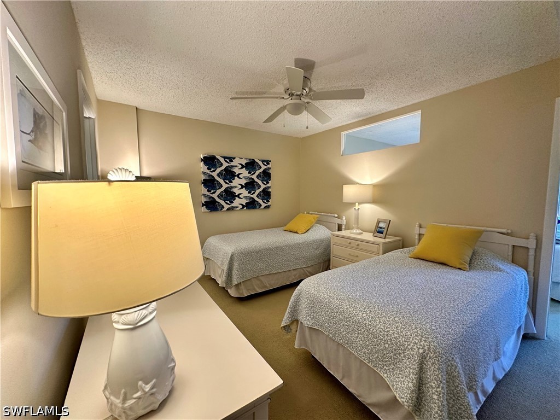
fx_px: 226
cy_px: 210
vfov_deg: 85.7
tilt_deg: -3.5
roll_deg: -0.2
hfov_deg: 102.1
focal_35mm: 14
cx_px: 280
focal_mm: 2.22
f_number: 2.2
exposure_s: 1/120
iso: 200
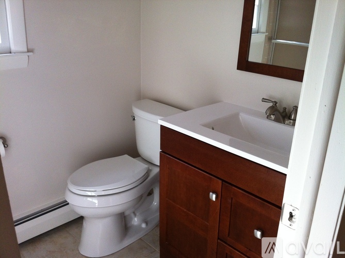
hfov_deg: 52.7
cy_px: 129
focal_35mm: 35
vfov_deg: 40.6
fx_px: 348
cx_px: 172
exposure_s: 1/120
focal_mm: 3.85
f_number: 2.8
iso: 125
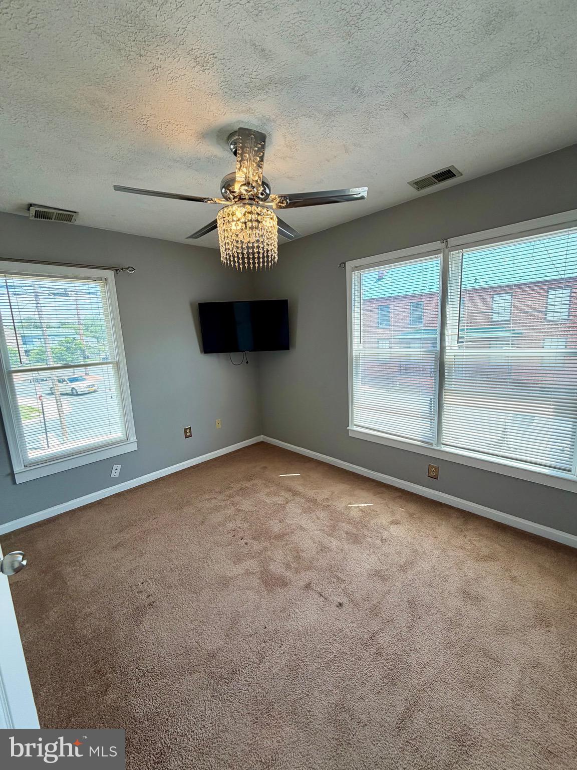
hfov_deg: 85.7
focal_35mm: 14
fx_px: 311
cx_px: 288
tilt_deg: -9.8
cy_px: 385
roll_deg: +2.3
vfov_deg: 102.1
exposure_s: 1/132
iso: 40
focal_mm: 2.22
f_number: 2.2
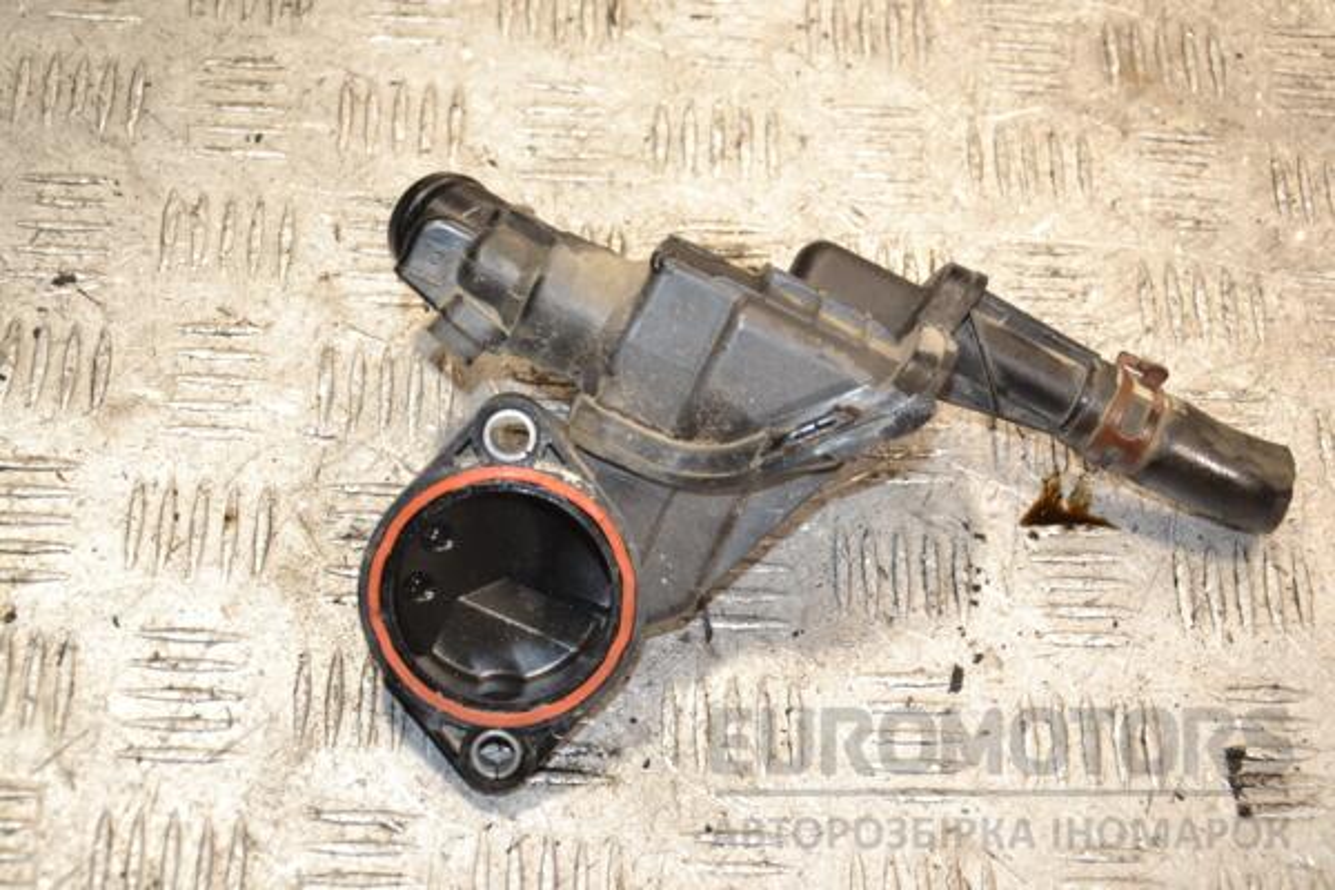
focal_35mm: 63
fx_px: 2336
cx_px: 668
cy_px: 445
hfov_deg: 31.9
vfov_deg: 21.6
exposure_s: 1/200
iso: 800
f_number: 5.6
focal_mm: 42
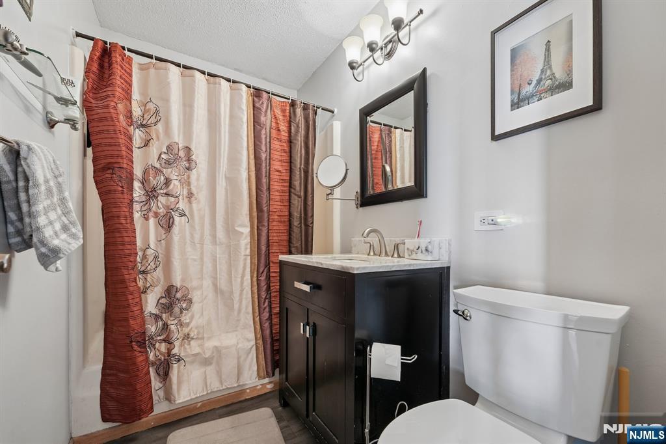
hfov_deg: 104.3
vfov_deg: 81.2
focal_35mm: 14
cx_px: 333
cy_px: 222
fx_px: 259
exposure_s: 1/2
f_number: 8
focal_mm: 14
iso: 320
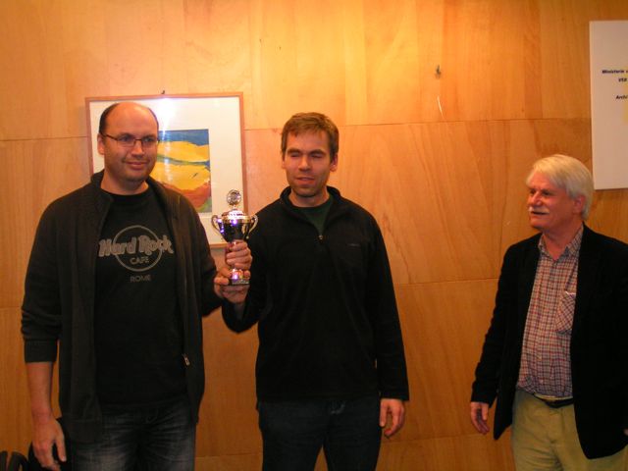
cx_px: 314
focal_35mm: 60
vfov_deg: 24.4
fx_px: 1089
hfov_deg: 32.2
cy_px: 236
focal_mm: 9.2
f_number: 3.2
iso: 200
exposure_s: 1/60
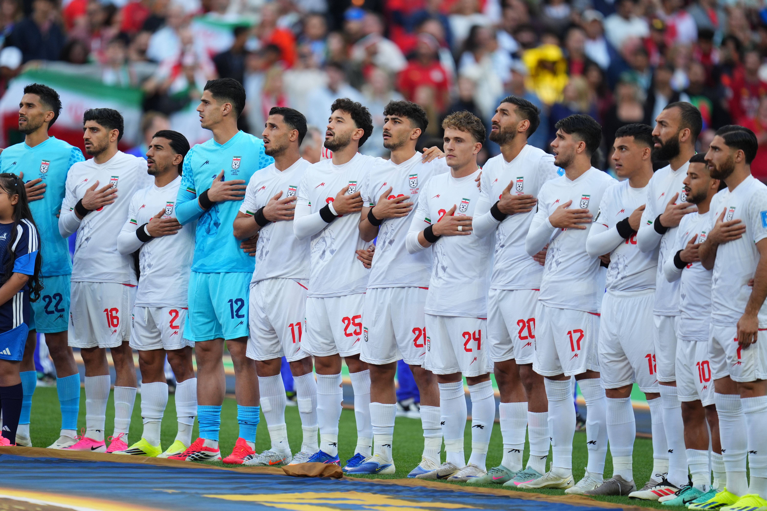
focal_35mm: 400
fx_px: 8522
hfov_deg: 5.2
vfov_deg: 3.4
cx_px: 384
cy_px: 256
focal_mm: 400
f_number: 2.8
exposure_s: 1/2000
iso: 1000
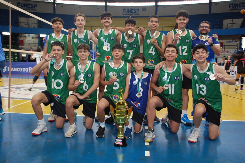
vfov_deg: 39.9
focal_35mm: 33
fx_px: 224
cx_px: 122
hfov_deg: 57.3
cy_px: 82
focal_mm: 22
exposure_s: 1/60
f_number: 4
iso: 400
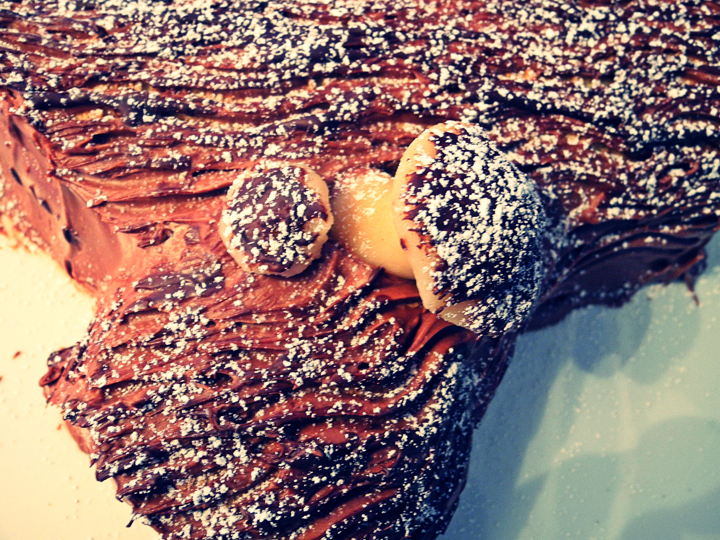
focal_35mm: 31
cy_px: 269
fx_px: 645
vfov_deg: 45.4
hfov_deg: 58.3
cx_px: 354
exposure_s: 1/1.6
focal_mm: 6
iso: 400
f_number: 2.8
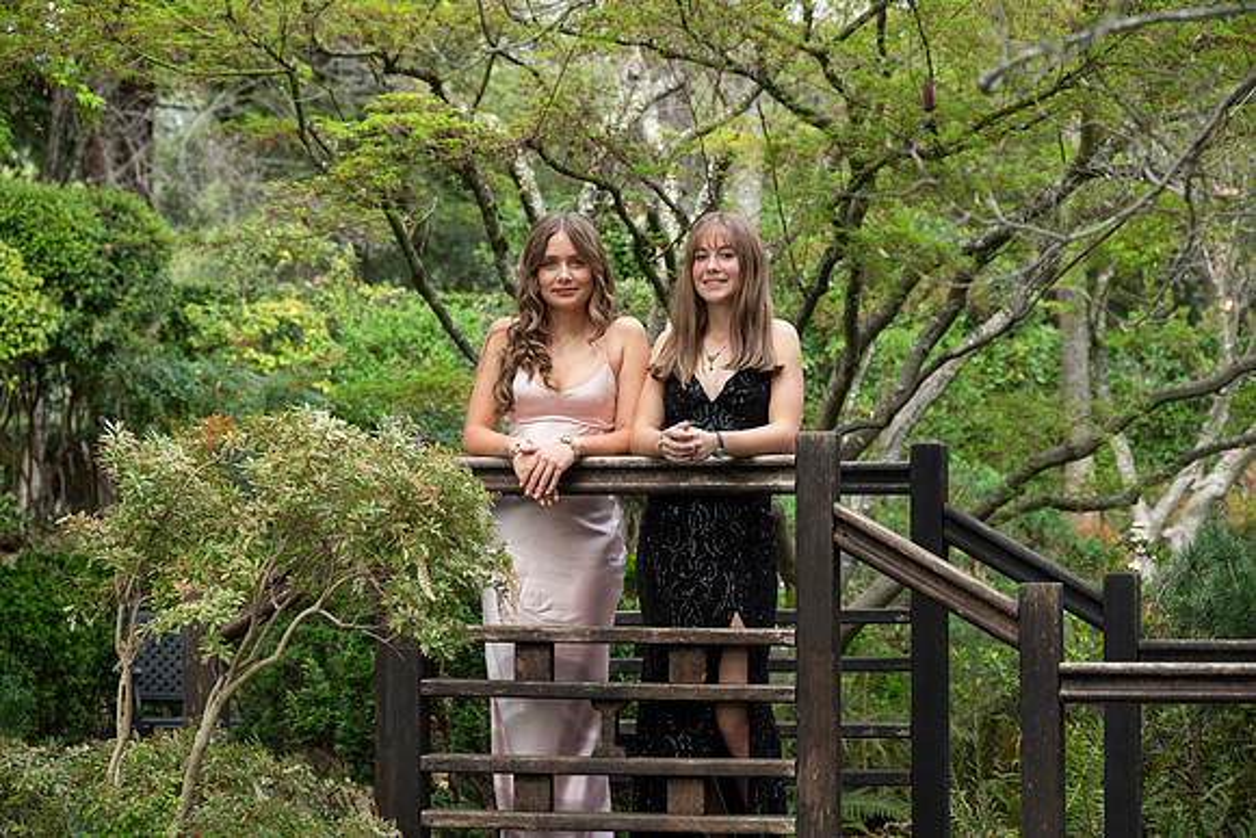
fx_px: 3455
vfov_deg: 13.8
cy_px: 419
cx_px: 628
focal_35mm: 99
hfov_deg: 20.6
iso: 1250
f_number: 6.3
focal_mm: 99
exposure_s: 1/800
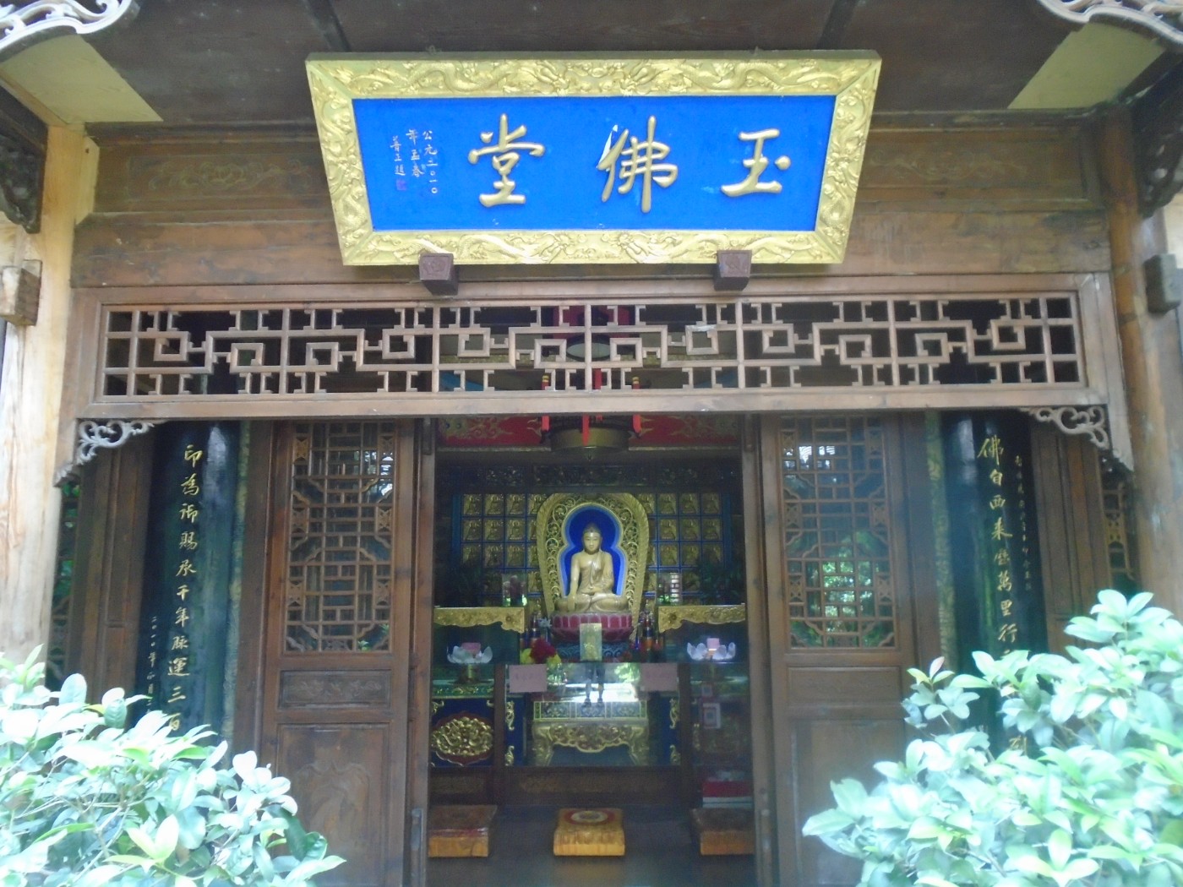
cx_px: 592
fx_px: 889
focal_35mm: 26
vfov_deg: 53.1
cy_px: 444
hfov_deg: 67.3
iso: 400
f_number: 3.2
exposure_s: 1/25
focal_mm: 4.6
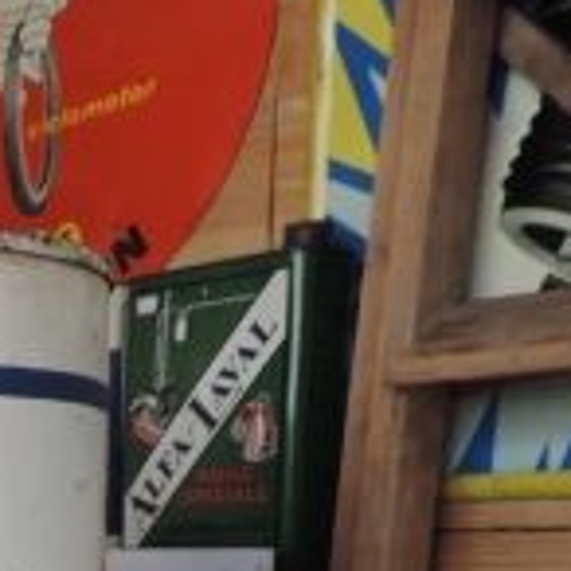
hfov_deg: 17.8
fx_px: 1624
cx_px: -293
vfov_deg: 18.3
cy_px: 782
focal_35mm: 87
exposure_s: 1/30
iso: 400
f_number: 3
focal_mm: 4.3
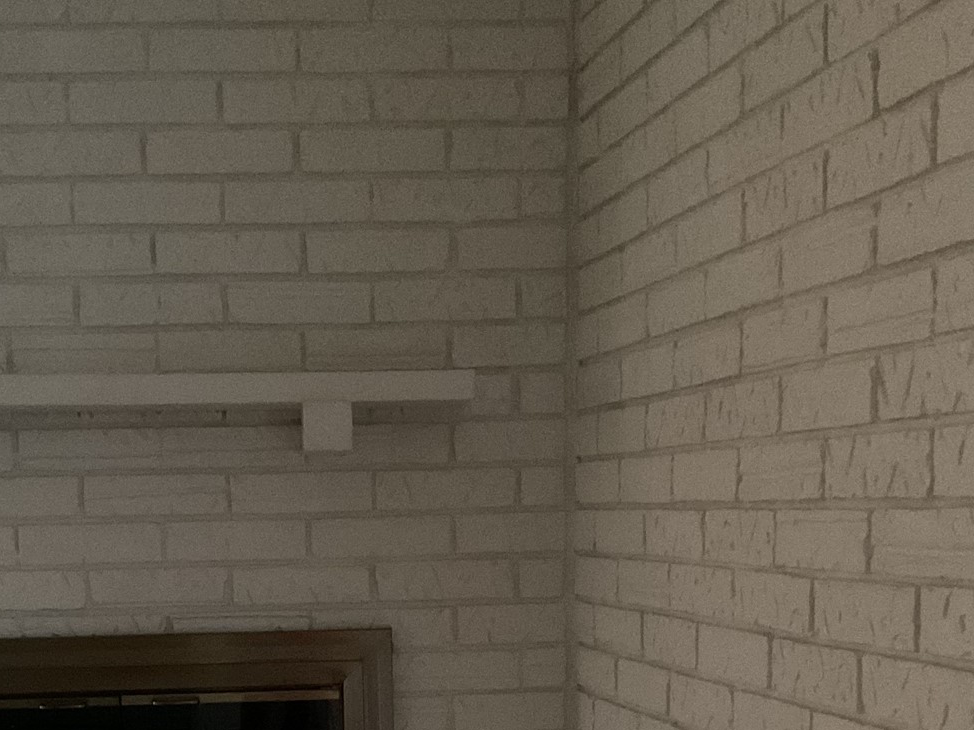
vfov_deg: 22.9
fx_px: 1716
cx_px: 343
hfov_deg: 31.5
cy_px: 752
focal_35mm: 61
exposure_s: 1/20
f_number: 1.8
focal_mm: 3
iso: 640
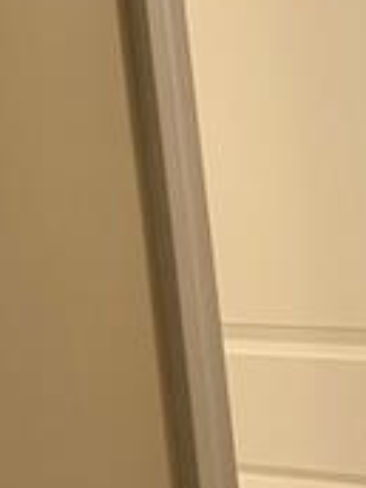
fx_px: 1635
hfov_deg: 11.6
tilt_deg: -8.8
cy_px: 281
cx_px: 701
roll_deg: +4.5
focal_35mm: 116
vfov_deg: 17.0
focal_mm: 4.25
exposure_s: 1/60
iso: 100
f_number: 1.8
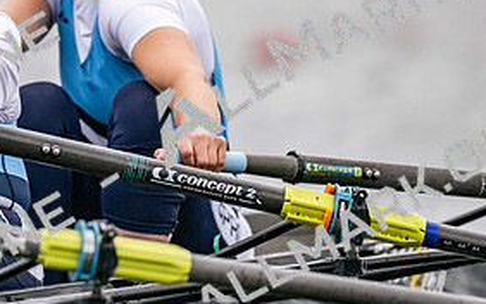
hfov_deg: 1.7
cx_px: 9
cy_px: 6
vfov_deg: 1.0
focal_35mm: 1257
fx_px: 16642
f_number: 4
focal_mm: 600
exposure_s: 1/2500
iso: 450
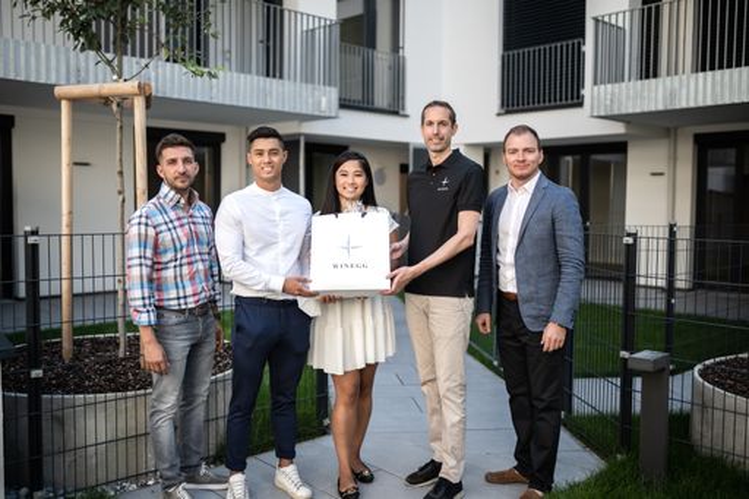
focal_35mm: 35
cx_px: 374
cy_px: 250
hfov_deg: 54.4
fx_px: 728
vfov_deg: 37.8
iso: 100
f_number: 1.4
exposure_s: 1/800
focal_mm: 35
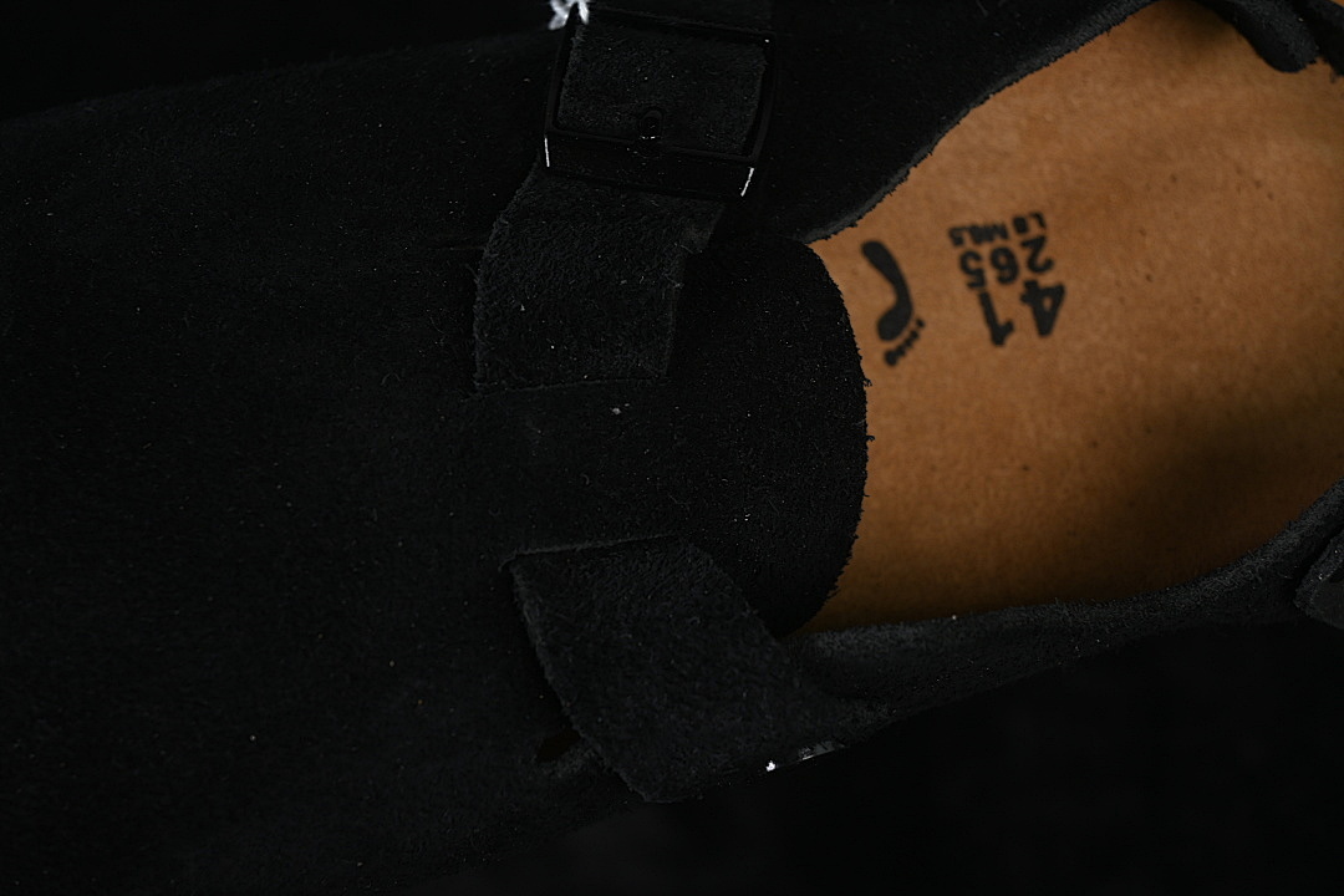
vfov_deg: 18.2
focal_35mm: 75
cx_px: 672
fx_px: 2800
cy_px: 448
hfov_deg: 27.0
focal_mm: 50
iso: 160
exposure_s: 1/50
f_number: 6.3
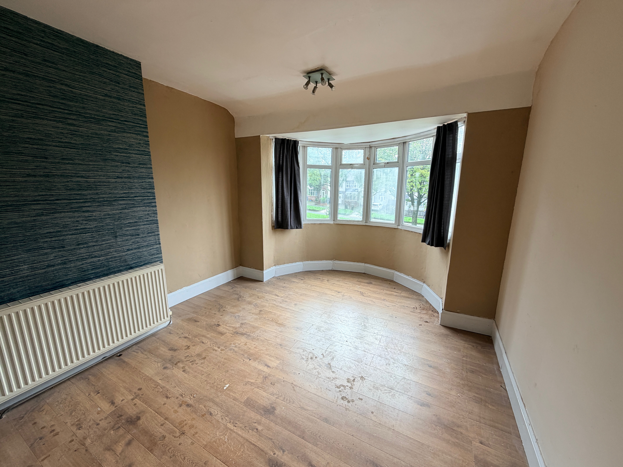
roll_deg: +0.0
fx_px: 252
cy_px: 234
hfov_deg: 102.1
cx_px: 312
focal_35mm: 14
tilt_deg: -10.7
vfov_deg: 85.7
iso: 80
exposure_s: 1/121
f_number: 2.2
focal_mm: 2.22
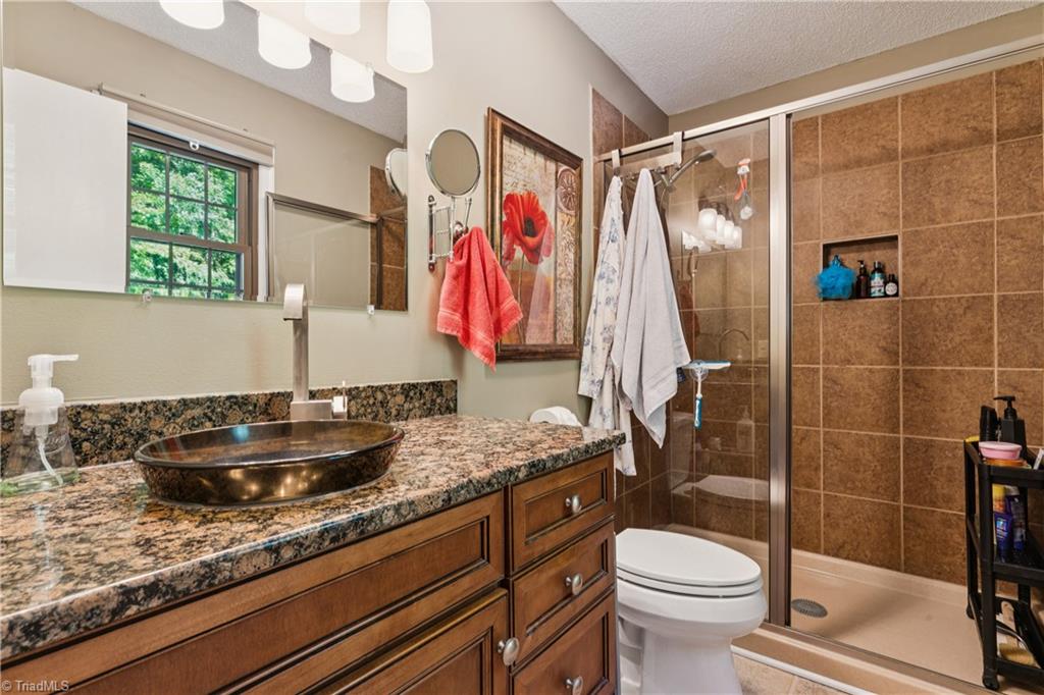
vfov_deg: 71.0
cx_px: 522
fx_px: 487
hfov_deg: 94.0
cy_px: 348
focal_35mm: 17
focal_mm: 16.8
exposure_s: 1.3
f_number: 13
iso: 200
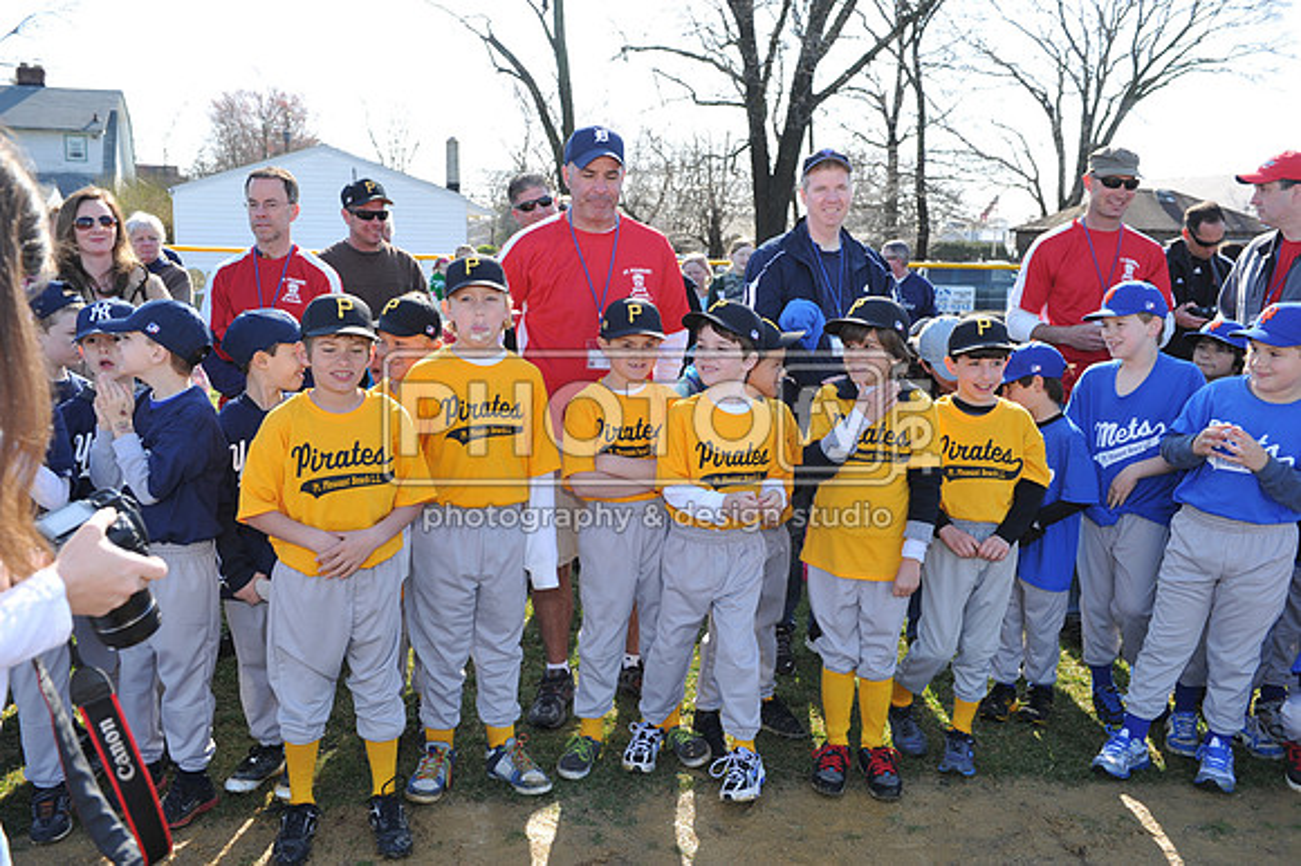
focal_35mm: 32
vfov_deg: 41.1
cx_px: 650
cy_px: 433
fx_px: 1156
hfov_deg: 58.7
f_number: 5
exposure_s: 1/250
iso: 200
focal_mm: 32
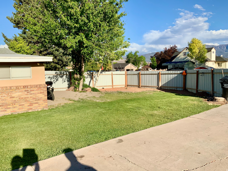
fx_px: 191
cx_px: 114
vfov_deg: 48.2
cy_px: 86
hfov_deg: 61.7
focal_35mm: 29
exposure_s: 1/2320
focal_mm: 3
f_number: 1.8
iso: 16
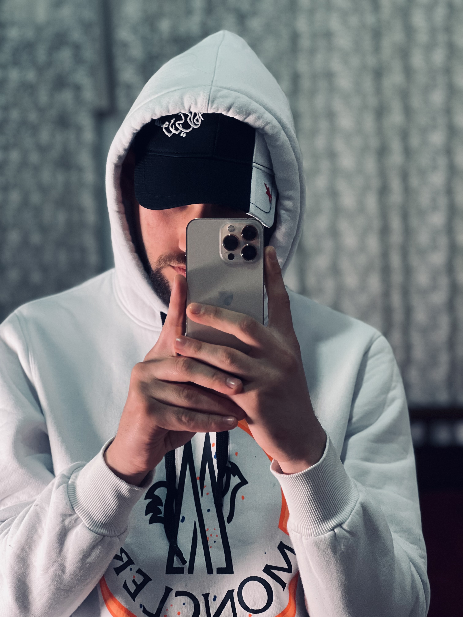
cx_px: 232
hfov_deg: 19.1
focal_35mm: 77
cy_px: 308
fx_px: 1373
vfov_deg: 25.3
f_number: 2.8
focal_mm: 9
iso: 250
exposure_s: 1/33
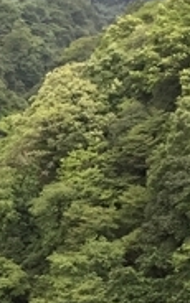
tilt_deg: -10.4
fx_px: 1110
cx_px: -117
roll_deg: +2.7
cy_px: 285
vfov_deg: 15.4
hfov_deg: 9.4
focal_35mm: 134
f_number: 2.2
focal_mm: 4.15
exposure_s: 1/30
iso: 32
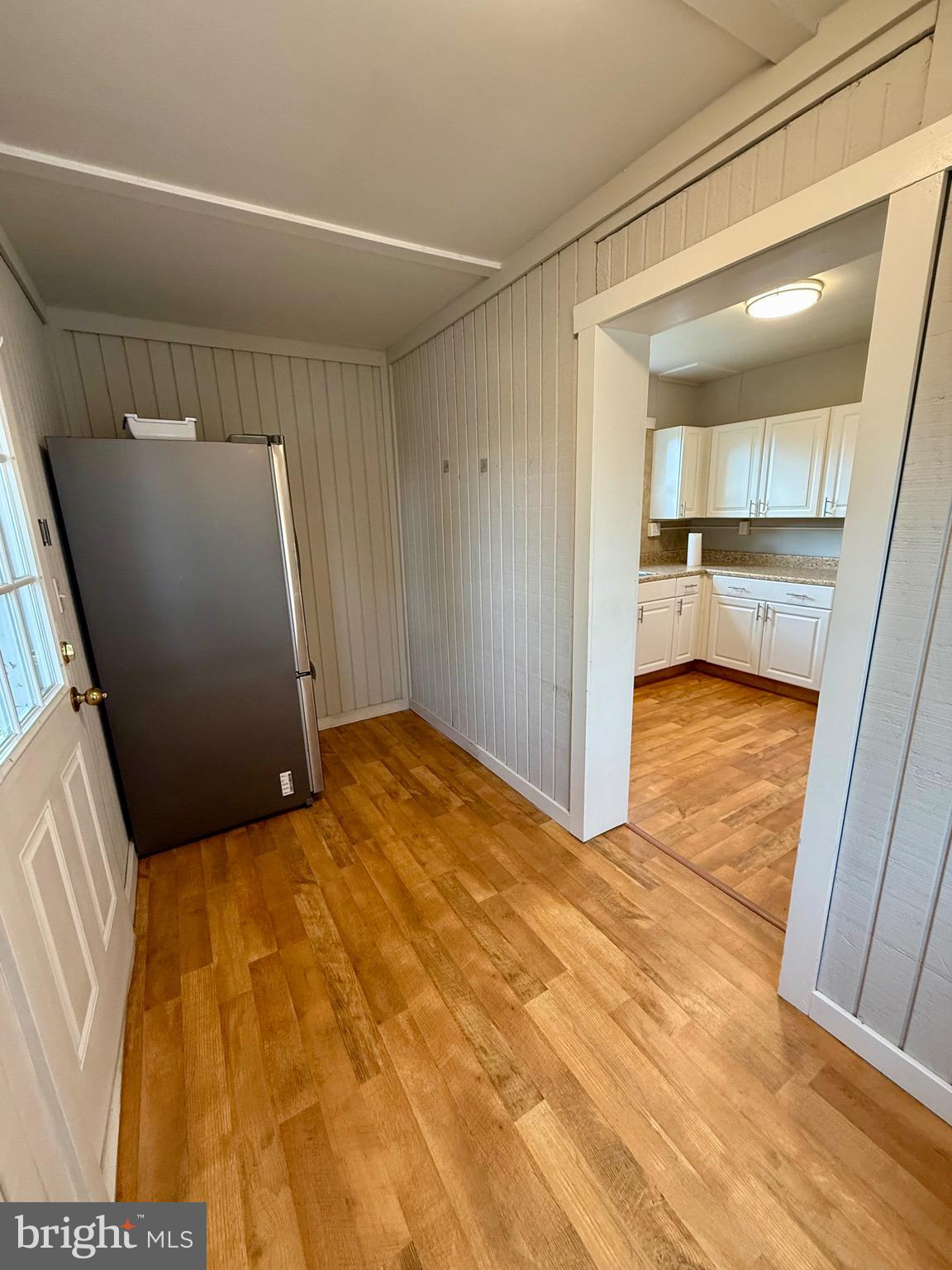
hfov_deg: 85.7
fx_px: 513
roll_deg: +1.4
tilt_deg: -13.2
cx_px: 476
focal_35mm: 14
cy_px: 635
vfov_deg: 102.1
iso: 250
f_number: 2.2
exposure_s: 1/60
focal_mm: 2.22
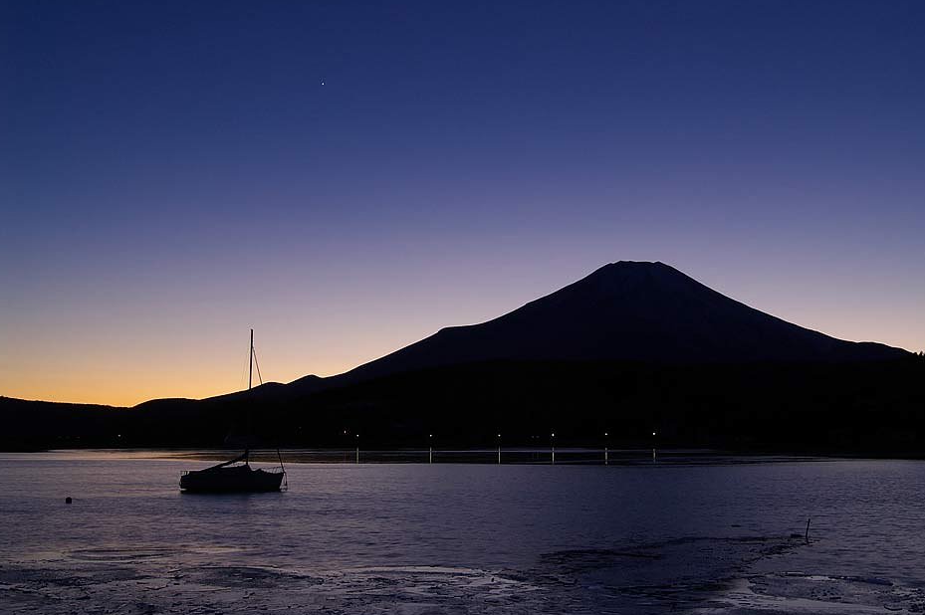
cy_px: 320
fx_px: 1078
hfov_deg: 46.4
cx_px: 490
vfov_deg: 31.8
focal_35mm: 42
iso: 200
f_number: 14
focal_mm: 26
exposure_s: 1/1.67
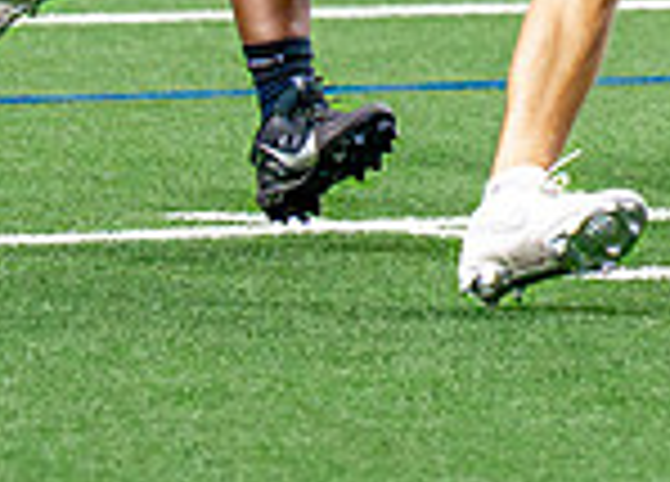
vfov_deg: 1.5
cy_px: -327
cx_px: 788
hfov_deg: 2.1
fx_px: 18072
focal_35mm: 948
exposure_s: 1/2000
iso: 5000
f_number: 2.8
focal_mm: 148
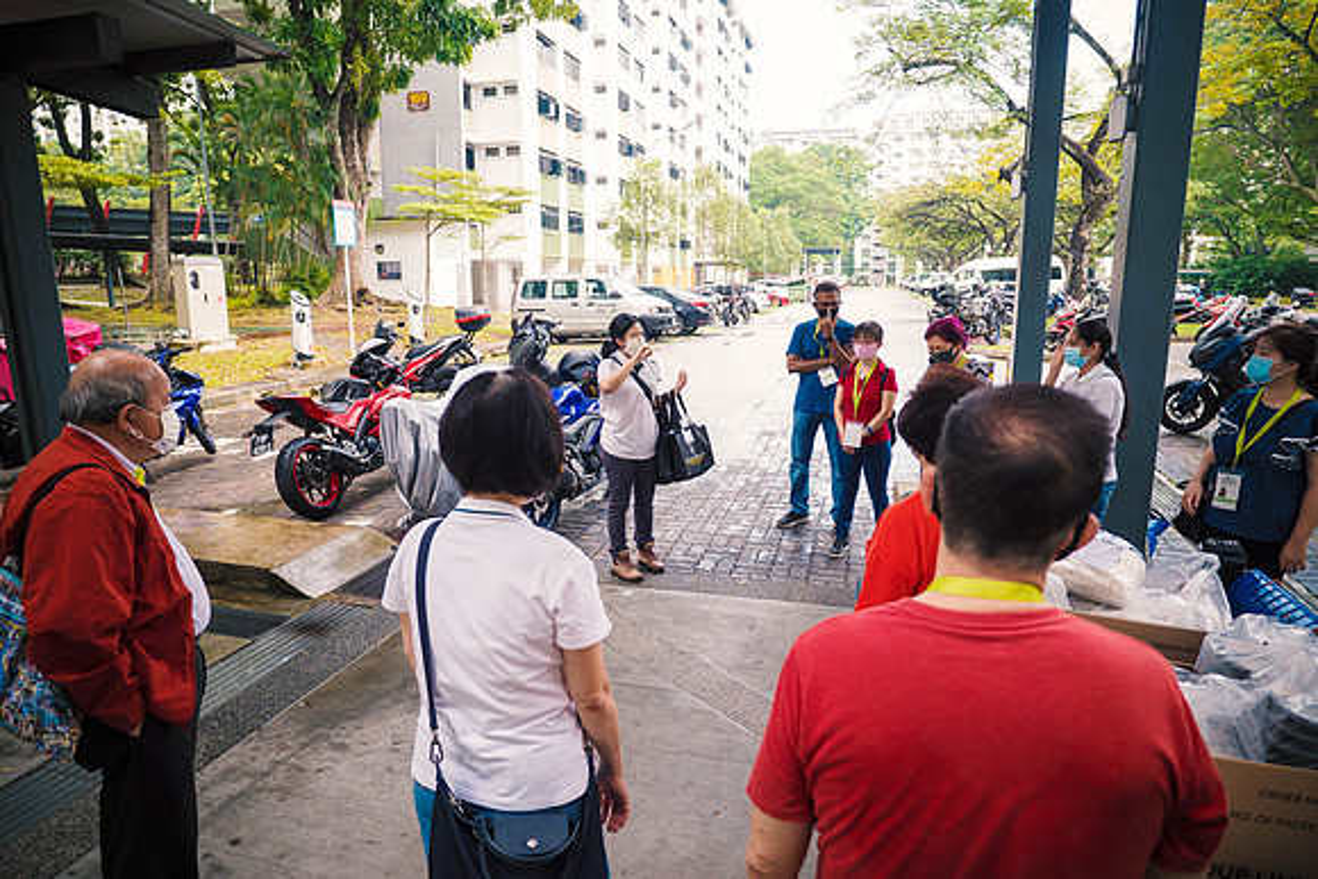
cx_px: 659
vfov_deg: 60.0
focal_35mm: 21
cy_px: 440
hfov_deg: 81.7
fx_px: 762
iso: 200
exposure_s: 1/500
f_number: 1.7
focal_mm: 10
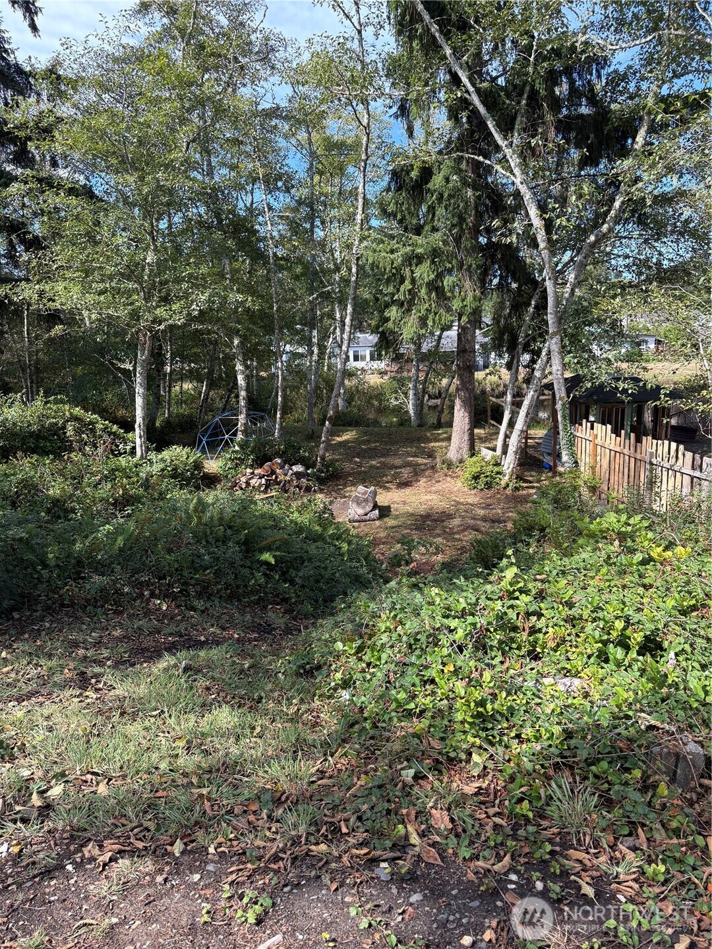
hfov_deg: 53.1
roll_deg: +1.8
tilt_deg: -12.2
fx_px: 713
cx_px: 356
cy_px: 474
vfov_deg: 67.3
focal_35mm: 26
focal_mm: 5.96
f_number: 1.6
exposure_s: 1/618
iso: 50
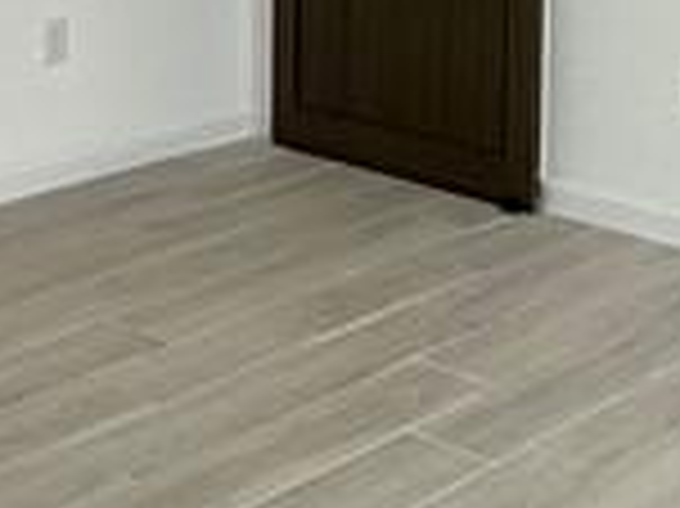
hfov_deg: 20.6
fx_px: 1865
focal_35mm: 95
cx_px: 275
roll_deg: -0.6
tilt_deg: -3.3
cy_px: -234
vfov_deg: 14.6
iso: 50
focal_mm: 2.22
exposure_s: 1/184
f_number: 2.2
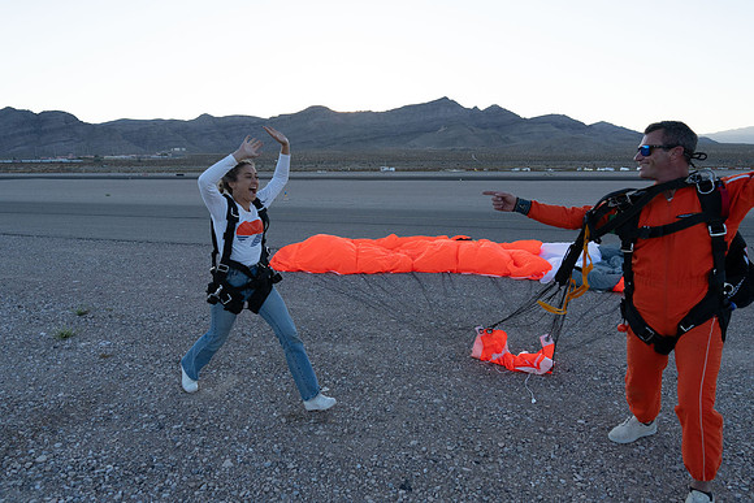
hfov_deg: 73.7
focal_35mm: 24
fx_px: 503
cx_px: 377
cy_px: 252
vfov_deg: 53.2
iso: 1250
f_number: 4
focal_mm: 24
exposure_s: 1/2000
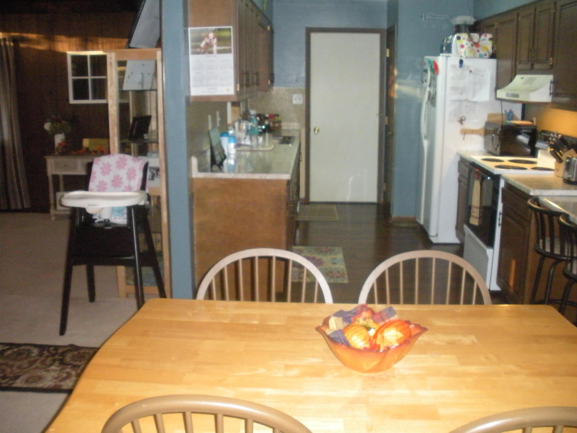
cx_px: 288
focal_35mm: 36
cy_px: 216
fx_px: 600
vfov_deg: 39.7
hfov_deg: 51.4
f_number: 3.5
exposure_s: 1/60
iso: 800
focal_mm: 6.3
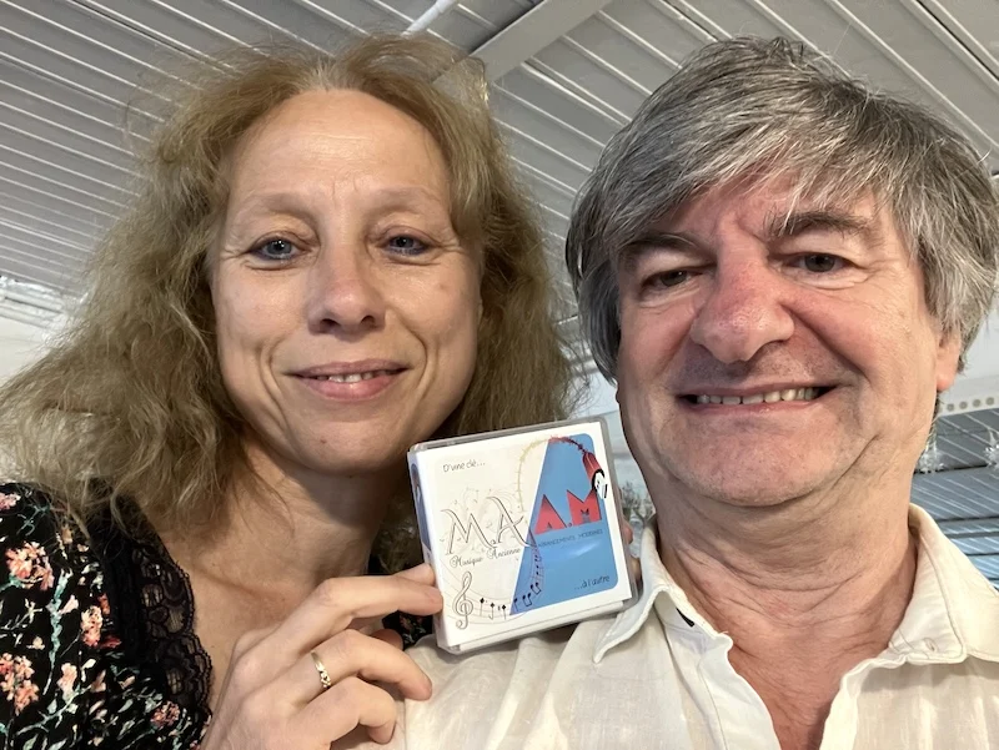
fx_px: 924
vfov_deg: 44.2
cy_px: 375
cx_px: 500
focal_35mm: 32
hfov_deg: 56.8
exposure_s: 1/25
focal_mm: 2.87
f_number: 2.2
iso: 320
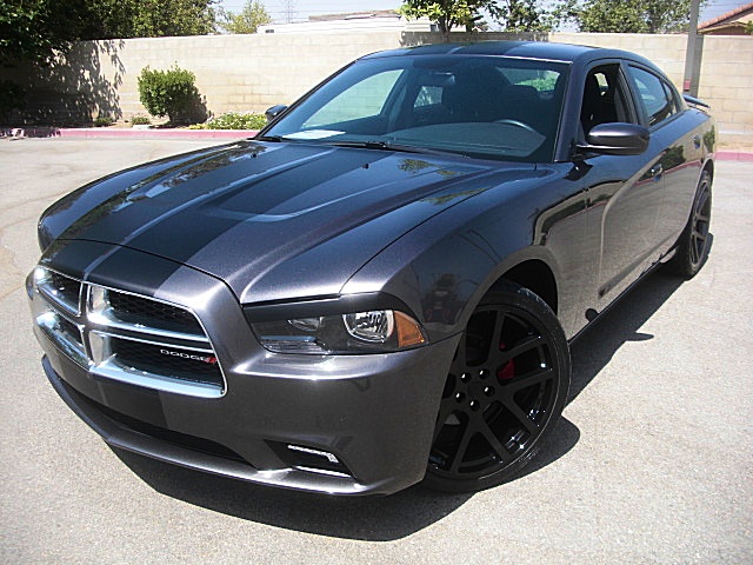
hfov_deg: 51.4
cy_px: 282
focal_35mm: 36
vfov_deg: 39.7
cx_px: 376
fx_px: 783
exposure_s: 1/500
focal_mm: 6.3
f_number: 2.8
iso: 50
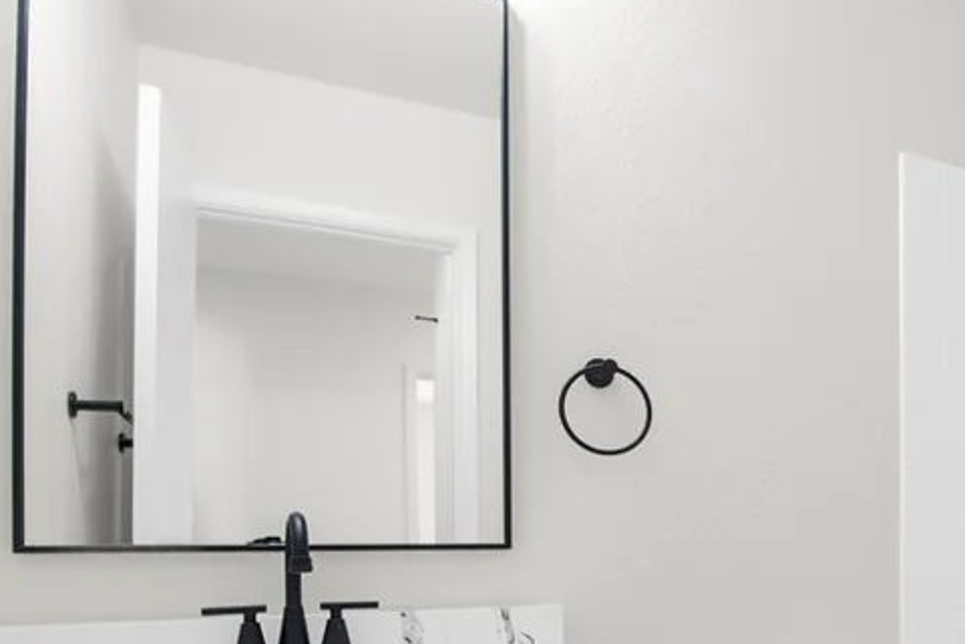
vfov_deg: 38.9
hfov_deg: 52.1
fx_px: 858
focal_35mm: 32
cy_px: 550
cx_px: 858
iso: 1000
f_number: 7.1
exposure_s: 1/50
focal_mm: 10
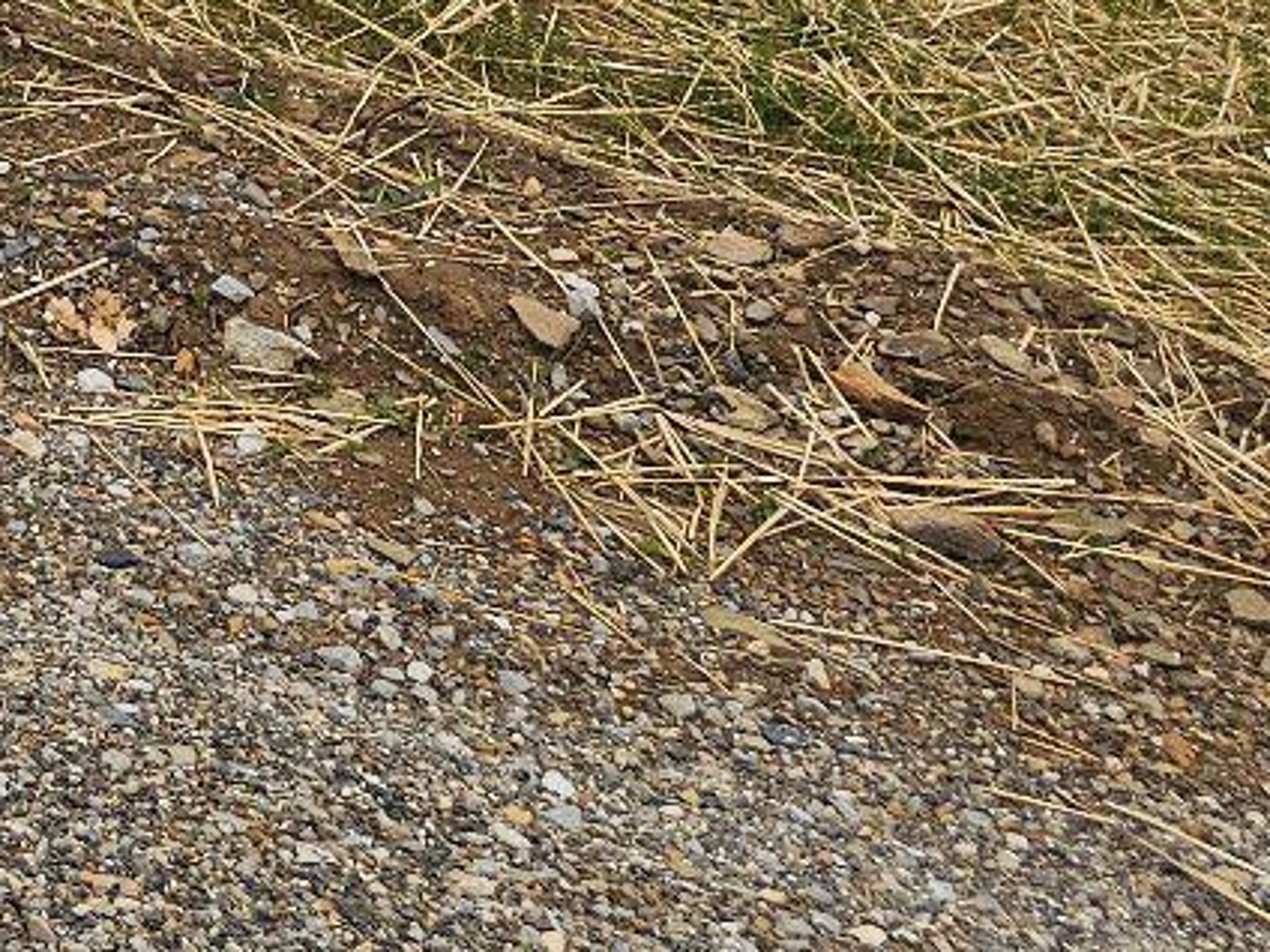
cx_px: -1459
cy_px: -1275
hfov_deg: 14.1
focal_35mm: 111
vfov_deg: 11.3
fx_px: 4072
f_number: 1.7
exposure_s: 1/241
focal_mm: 6.3
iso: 10
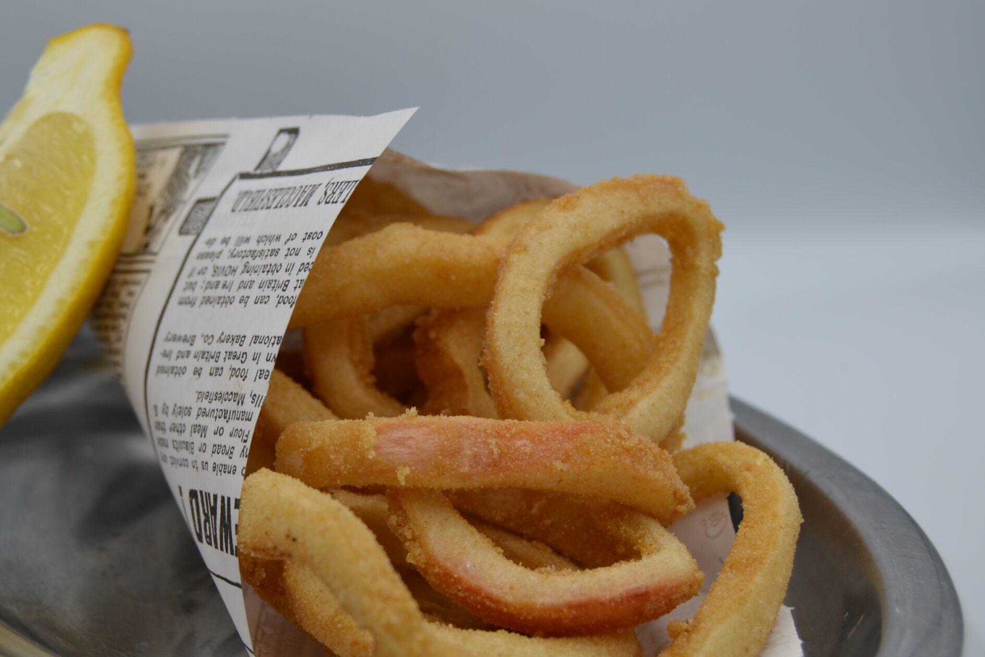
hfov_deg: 29.1
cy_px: 405
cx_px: 355
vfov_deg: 19.7
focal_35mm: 69
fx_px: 1888
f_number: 5.6
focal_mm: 34
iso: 100
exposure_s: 1/125
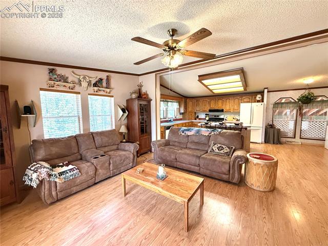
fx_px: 133
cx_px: 164
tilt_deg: -4.3
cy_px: 123
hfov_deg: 102.1
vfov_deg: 85.6
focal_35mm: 14
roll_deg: +1.1
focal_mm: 2.22
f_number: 2.2
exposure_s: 1/120
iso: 500
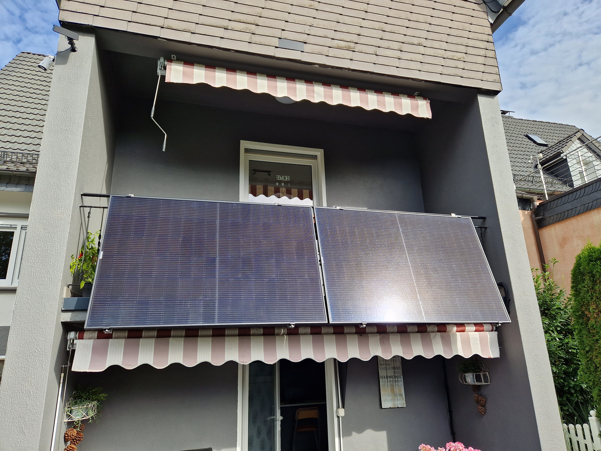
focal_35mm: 23
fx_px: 399
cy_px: 226
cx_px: 300
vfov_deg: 58.9
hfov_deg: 73.9
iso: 50
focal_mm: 5.4
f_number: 1.8
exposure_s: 1/828
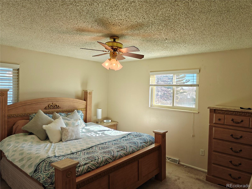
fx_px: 175
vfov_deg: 56.8
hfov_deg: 71.6
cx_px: 126
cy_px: 94
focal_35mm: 24
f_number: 1.8
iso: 125
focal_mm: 5.59
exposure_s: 1/120
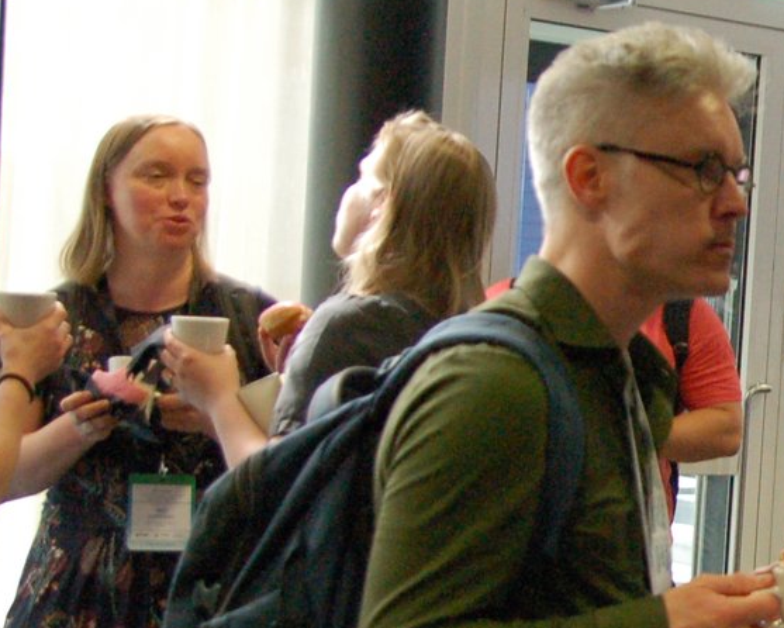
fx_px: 2344
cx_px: 1129
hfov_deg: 17.3
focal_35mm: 101
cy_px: 448
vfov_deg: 15.2
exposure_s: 1/125
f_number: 3.5
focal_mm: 20
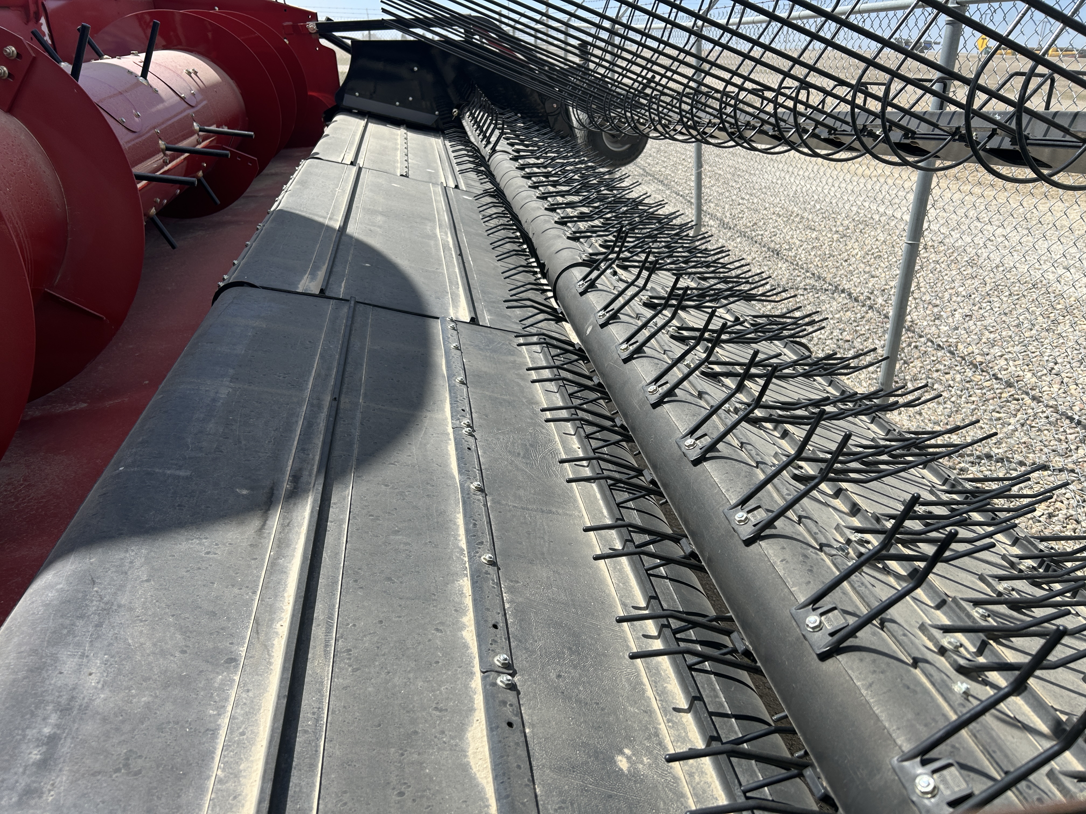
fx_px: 816
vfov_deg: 53.1
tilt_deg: -24.8
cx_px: 543
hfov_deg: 67.3
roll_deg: -1.9
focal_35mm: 26
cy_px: 407
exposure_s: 1/3968
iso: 50
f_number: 1.5
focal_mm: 5.7
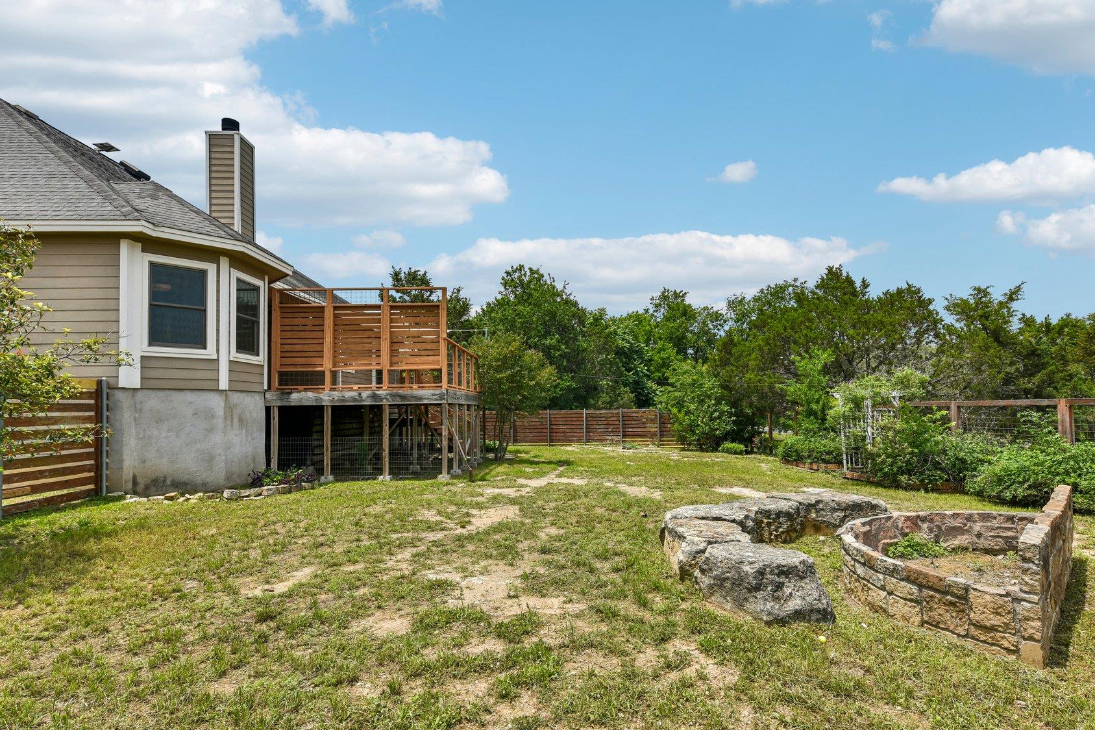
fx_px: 517
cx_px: 572
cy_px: 436
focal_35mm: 17
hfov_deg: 93.2
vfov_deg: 69.7
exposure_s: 1/500
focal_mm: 14
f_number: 8
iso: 100
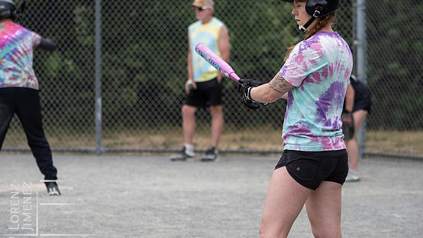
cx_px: 215
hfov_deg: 10.4
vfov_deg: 5.8
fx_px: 2334
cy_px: 99
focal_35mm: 208
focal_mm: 90
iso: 800
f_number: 2.8
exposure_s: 1/2000
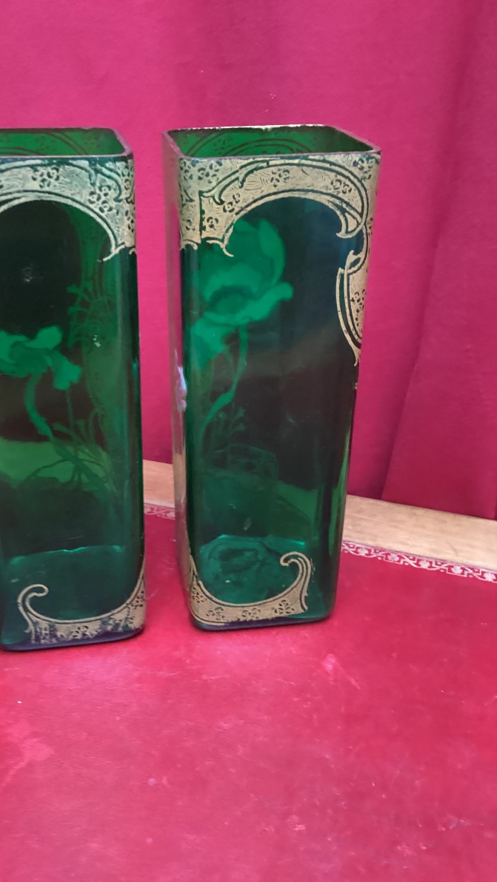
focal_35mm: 34
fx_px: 796
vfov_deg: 58.0
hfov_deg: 34.5
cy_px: 442
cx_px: 196
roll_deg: -1.0
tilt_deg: -27.2
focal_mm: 3.3
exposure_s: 1/30
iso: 500
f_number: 2.4
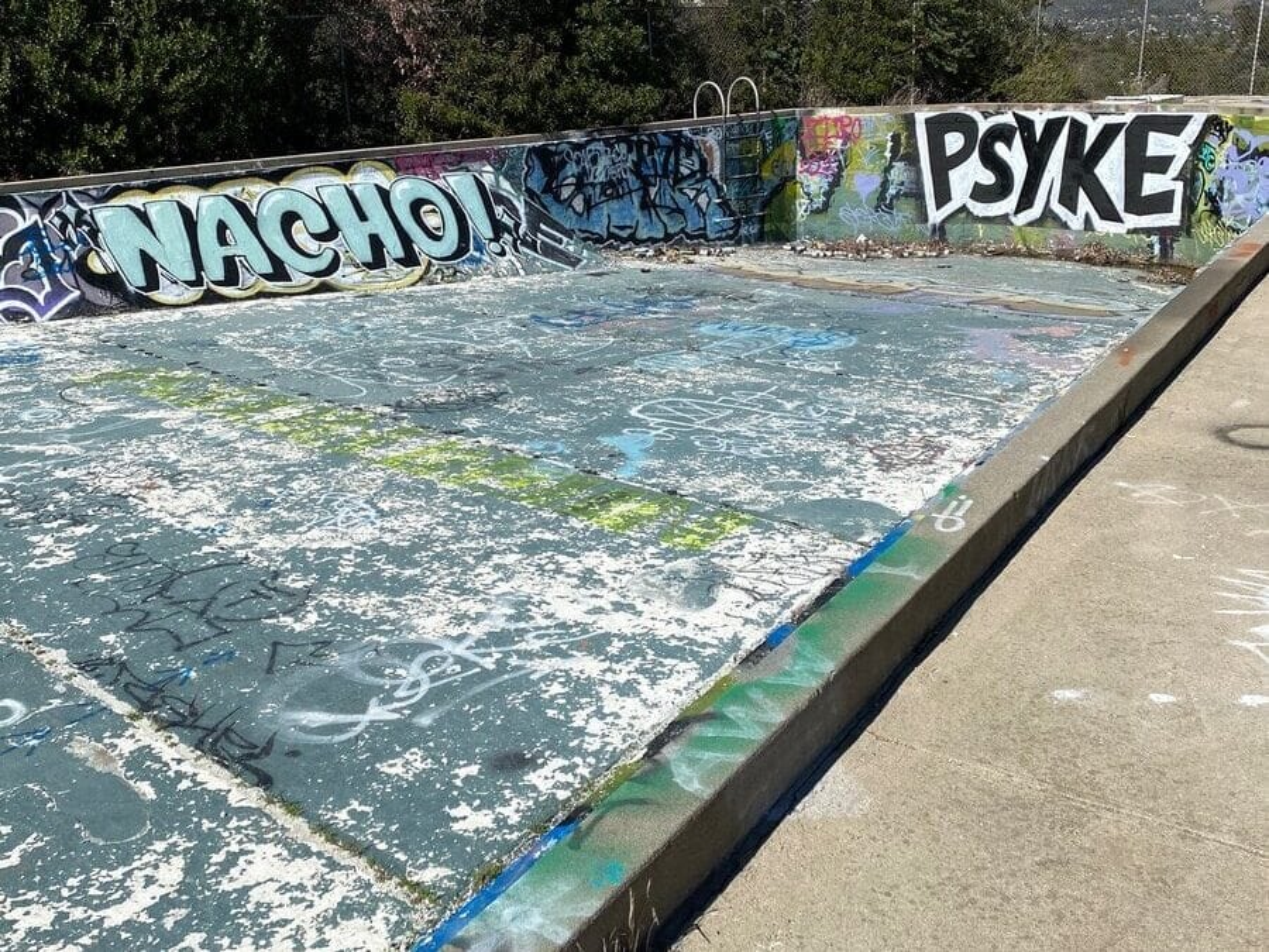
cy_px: 476
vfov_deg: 53.1
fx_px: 953
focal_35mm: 26
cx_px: 634
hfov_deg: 67.3
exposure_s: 1/5747
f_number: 1.8
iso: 32
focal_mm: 4.25
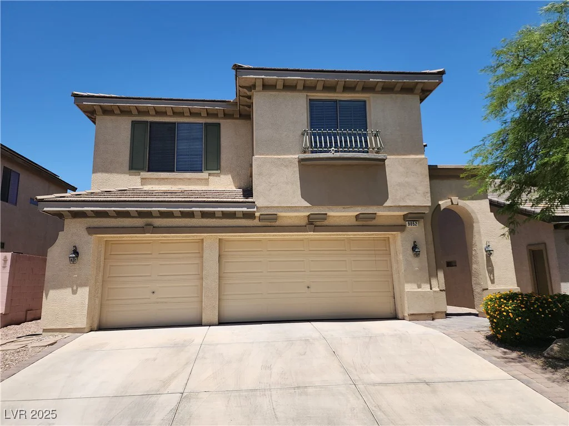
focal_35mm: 23
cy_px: 213
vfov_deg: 58.9
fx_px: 378
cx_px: 284
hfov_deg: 73.9
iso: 12
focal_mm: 6.4
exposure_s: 1/1192
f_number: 1.8
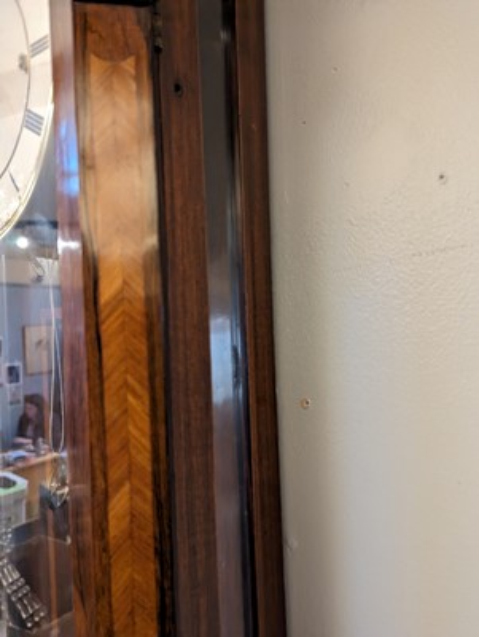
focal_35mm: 24
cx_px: 240
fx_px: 442
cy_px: 318
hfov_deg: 56.9
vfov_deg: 71.5
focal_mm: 6.81
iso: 1725
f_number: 1.85
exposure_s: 1/100
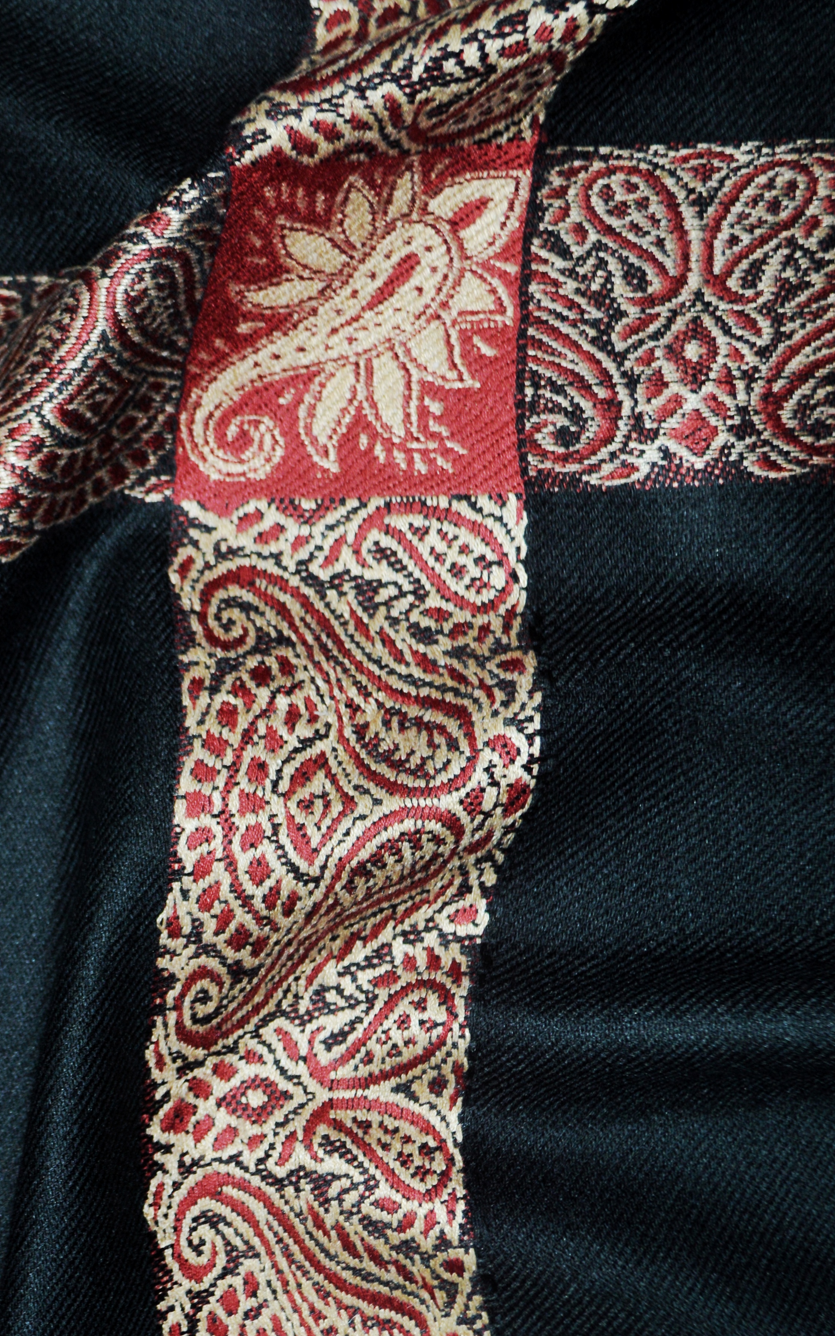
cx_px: 86
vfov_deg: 32.7
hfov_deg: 20.5
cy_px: 881
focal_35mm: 62
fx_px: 2258
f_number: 4
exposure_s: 1/60
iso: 200
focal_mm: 24
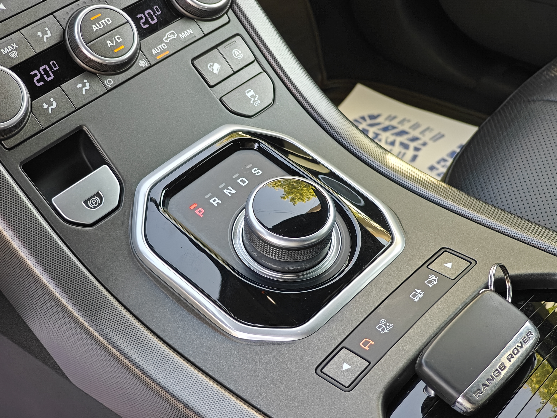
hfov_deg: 40.4
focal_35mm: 47
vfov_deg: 30.9
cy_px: 209
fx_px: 756
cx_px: 278
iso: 80
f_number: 2
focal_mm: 7.08
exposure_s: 1/100
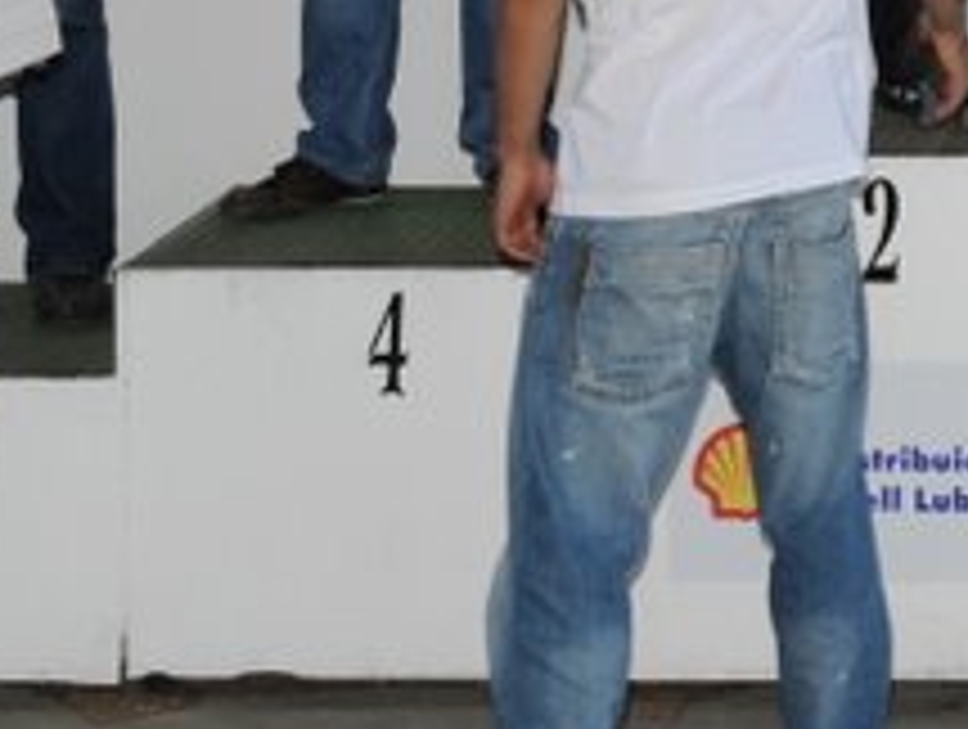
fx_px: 3837
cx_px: 1337
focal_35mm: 137
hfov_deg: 13.7
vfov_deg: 10.2
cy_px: -634
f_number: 8
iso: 200
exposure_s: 1/60
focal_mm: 20
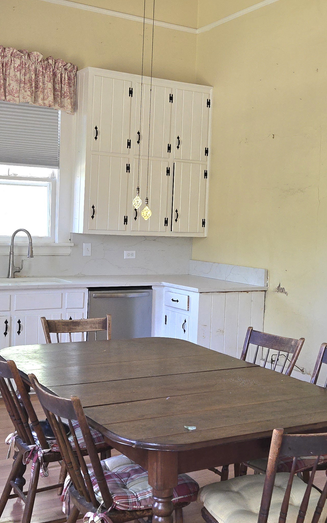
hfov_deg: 26.8
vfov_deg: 41.8
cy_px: 235
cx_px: 192
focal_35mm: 48
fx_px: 684
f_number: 1.8
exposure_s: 1/30
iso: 100
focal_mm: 5.4
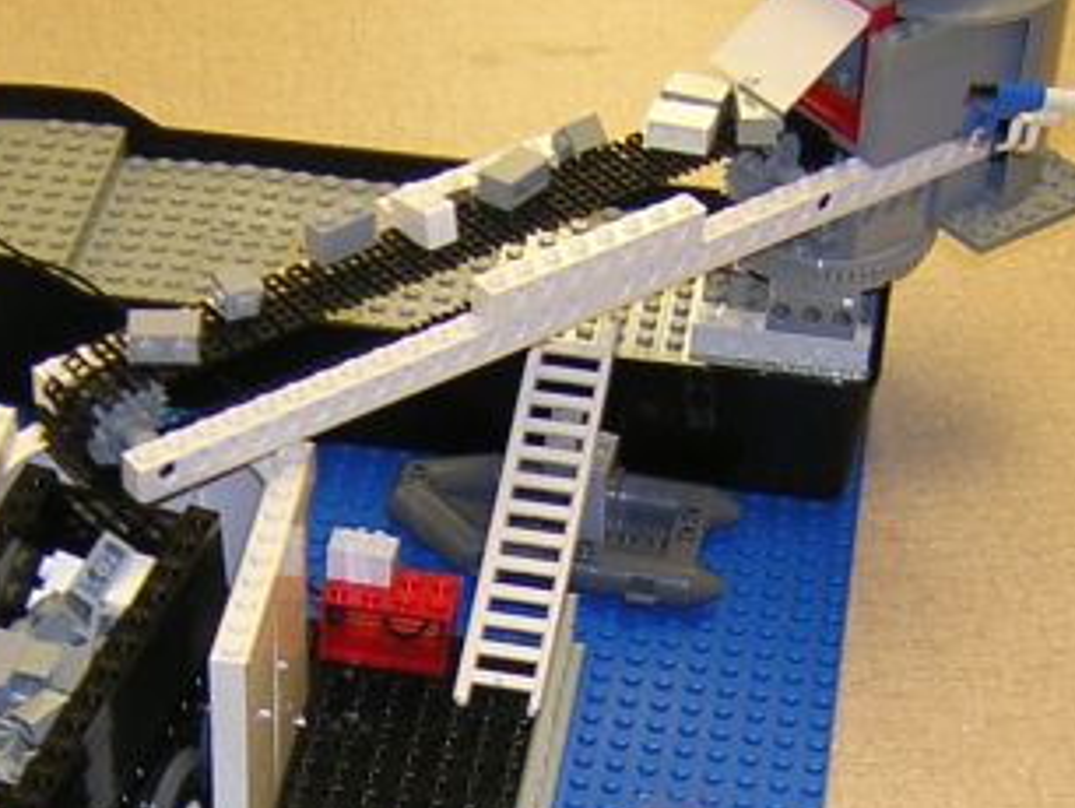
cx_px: 400
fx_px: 2921
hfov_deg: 20.8
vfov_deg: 15.6
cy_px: 731
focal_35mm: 94
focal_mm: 4.7
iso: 100
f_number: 2.6
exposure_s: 1/30
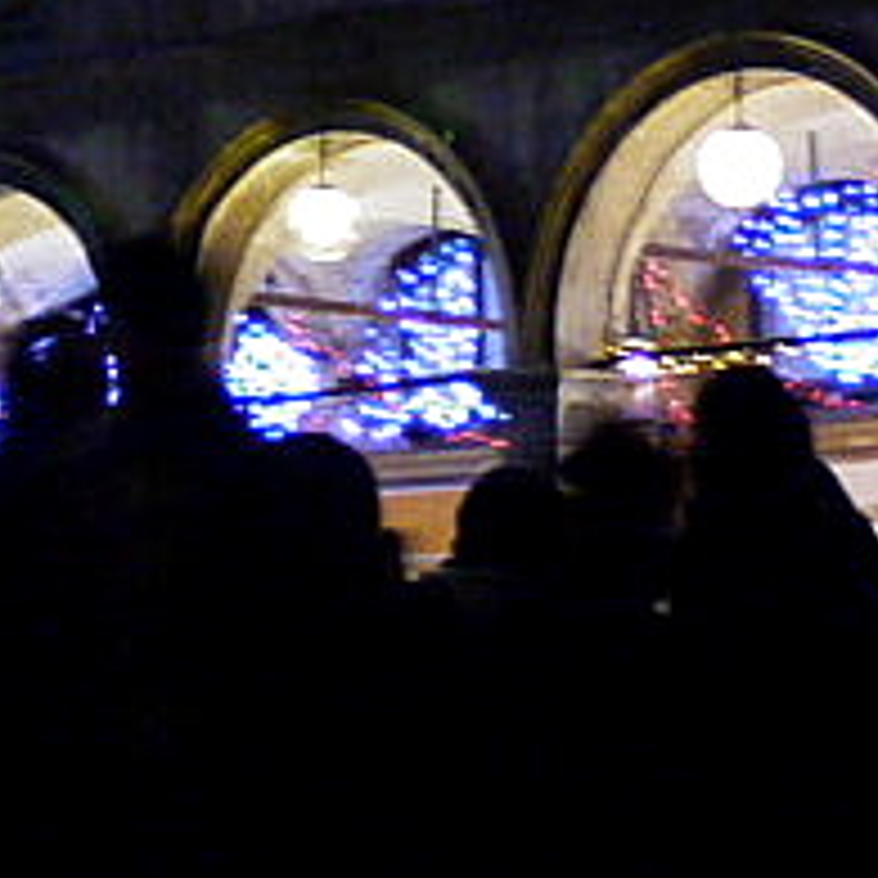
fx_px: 5337
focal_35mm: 186
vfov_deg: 9.3
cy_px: -122
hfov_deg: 9.4
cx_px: 347
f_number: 3.7
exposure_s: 1/8
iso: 800
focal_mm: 16
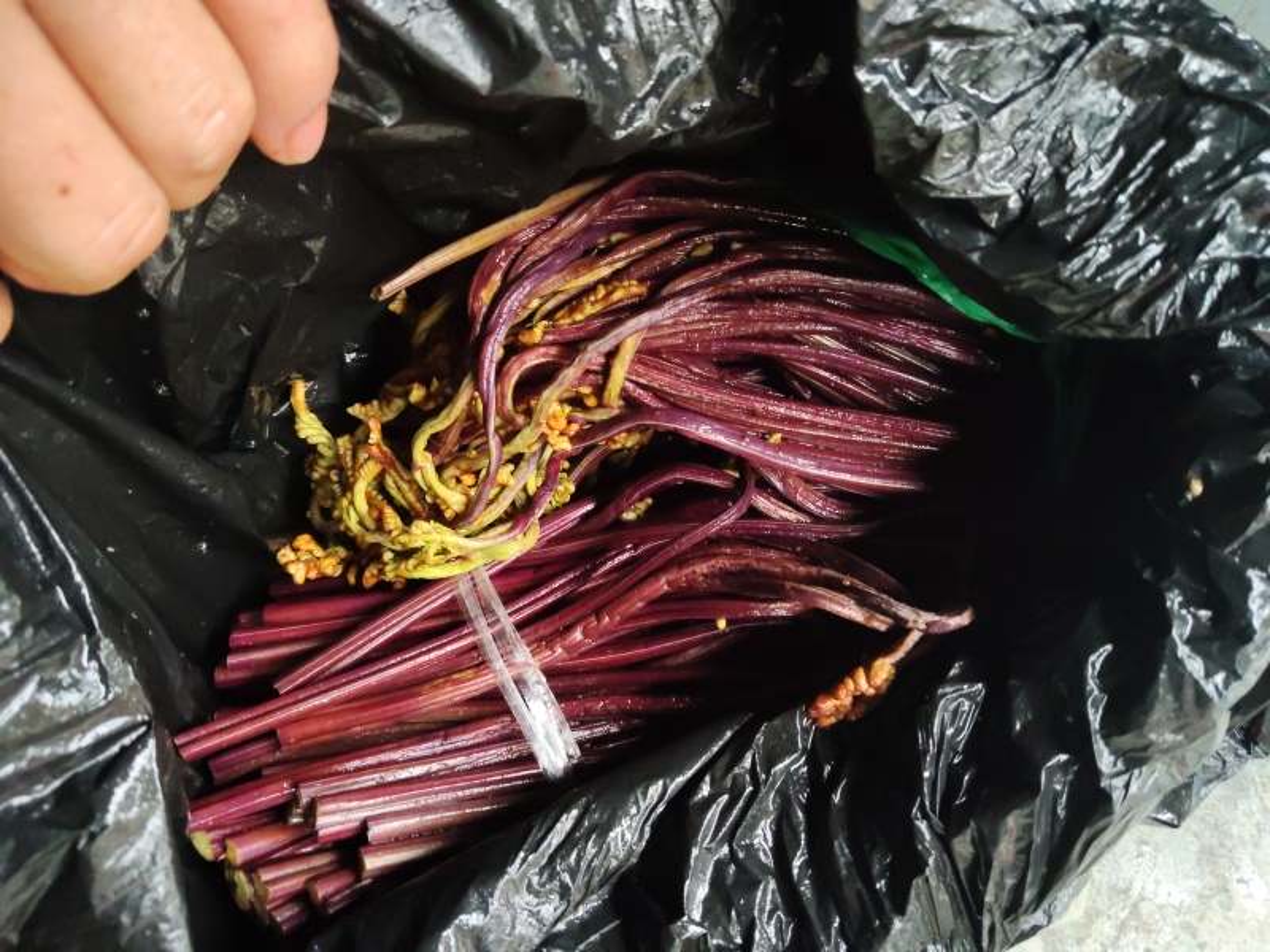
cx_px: 635
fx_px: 991
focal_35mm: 27
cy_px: 476
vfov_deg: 51.4
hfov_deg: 65.3
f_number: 1.8
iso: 2559
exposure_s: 1/130
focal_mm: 4.05
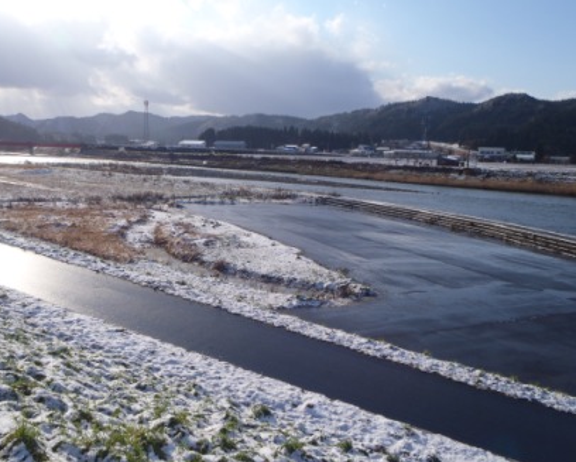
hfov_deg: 58.6
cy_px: 226
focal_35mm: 30
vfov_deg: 48.5
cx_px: 261
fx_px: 512
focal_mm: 5
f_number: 10
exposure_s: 1/100
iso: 80
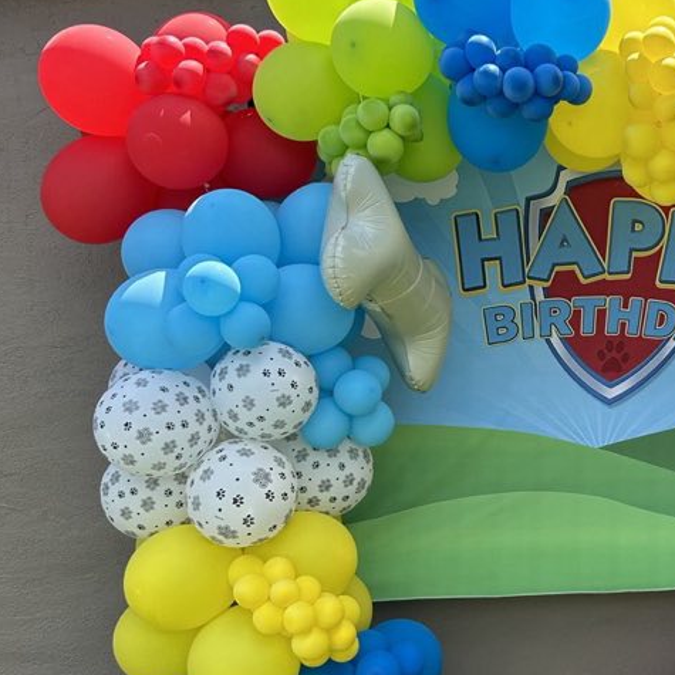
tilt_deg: -0.8
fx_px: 1280
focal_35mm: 58
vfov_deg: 29.5
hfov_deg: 28.2
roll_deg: +1.5
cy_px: 357
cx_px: 631
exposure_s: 1/1869
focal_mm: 5.7
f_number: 1.5
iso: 50
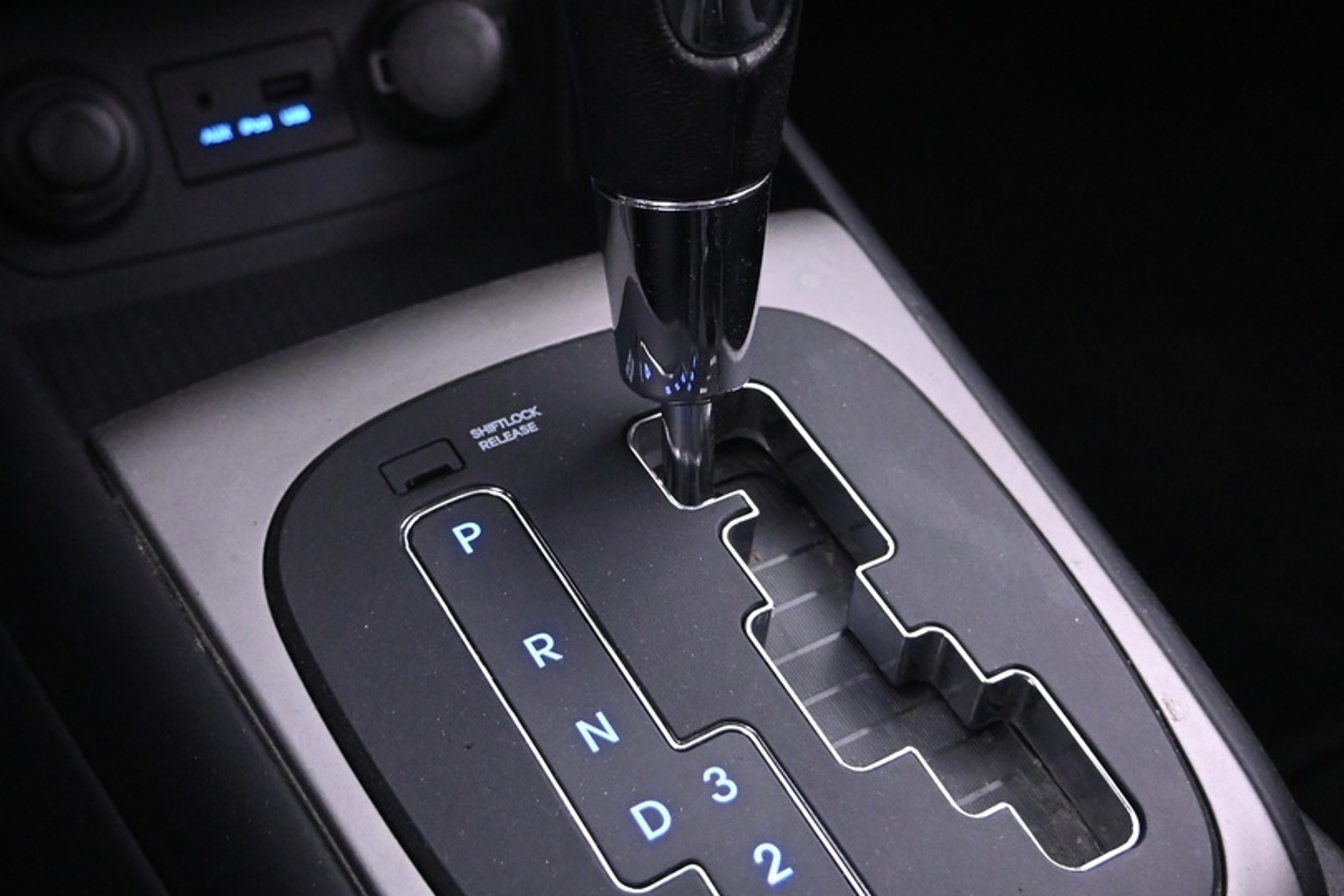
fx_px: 1792
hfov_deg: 41.1
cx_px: 672
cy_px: 455
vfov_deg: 28.1
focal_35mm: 48
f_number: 3.5
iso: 3200
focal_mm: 16
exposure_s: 1/15
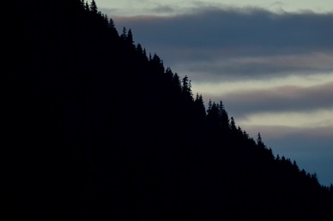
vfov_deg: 2.1
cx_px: 233
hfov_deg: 3.2
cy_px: 76
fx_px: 6007
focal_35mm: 650
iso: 500
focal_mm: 300
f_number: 6.3
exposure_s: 1/400
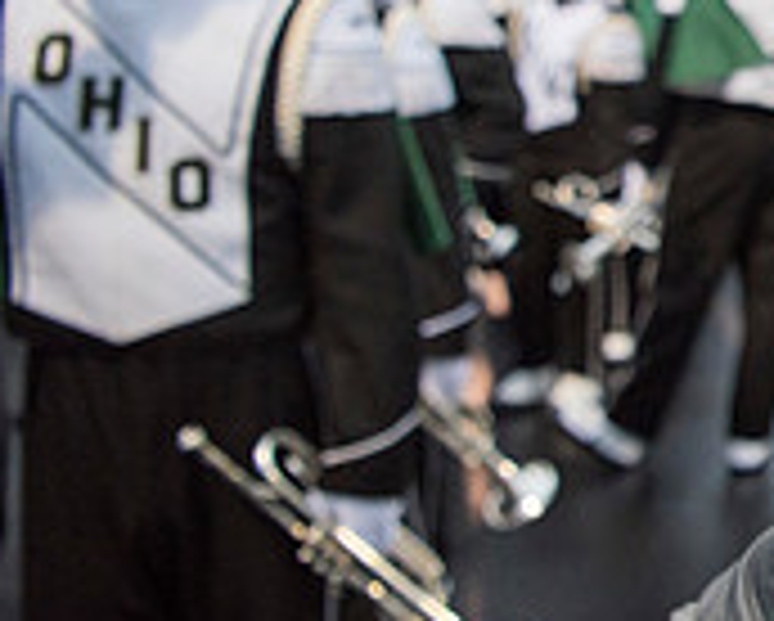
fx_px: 1743
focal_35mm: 76
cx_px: 1282
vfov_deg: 19.9
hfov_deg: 20.1
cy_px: 101
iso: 2000
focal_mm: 24
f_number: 3.2
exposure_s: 1/800
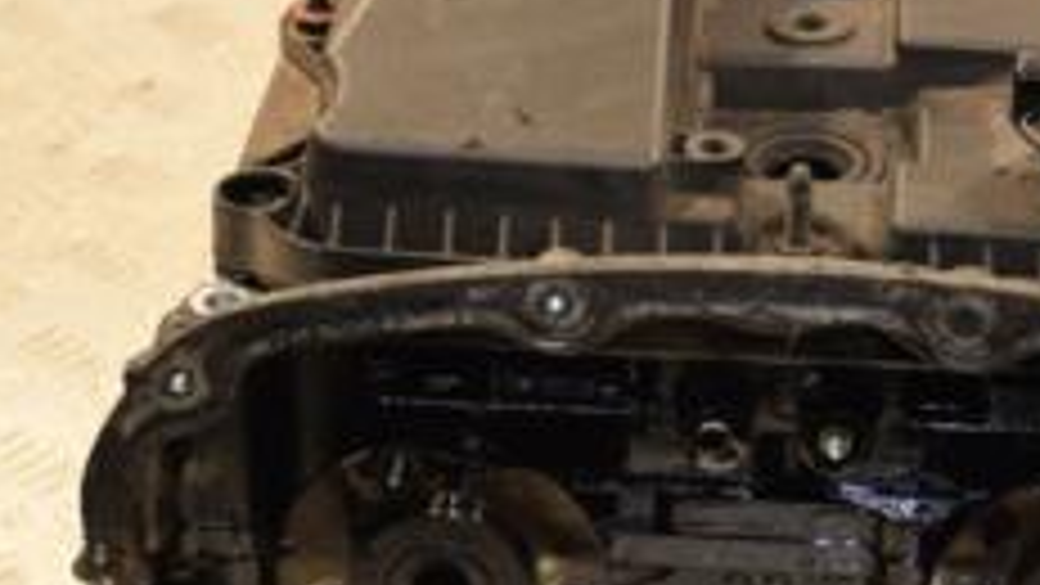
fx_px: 3834
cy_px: 144
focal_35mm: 139
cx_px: 648
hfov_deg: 15.4
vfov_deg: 8.7
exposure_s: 1/125
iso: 800
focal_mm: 34
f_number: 5
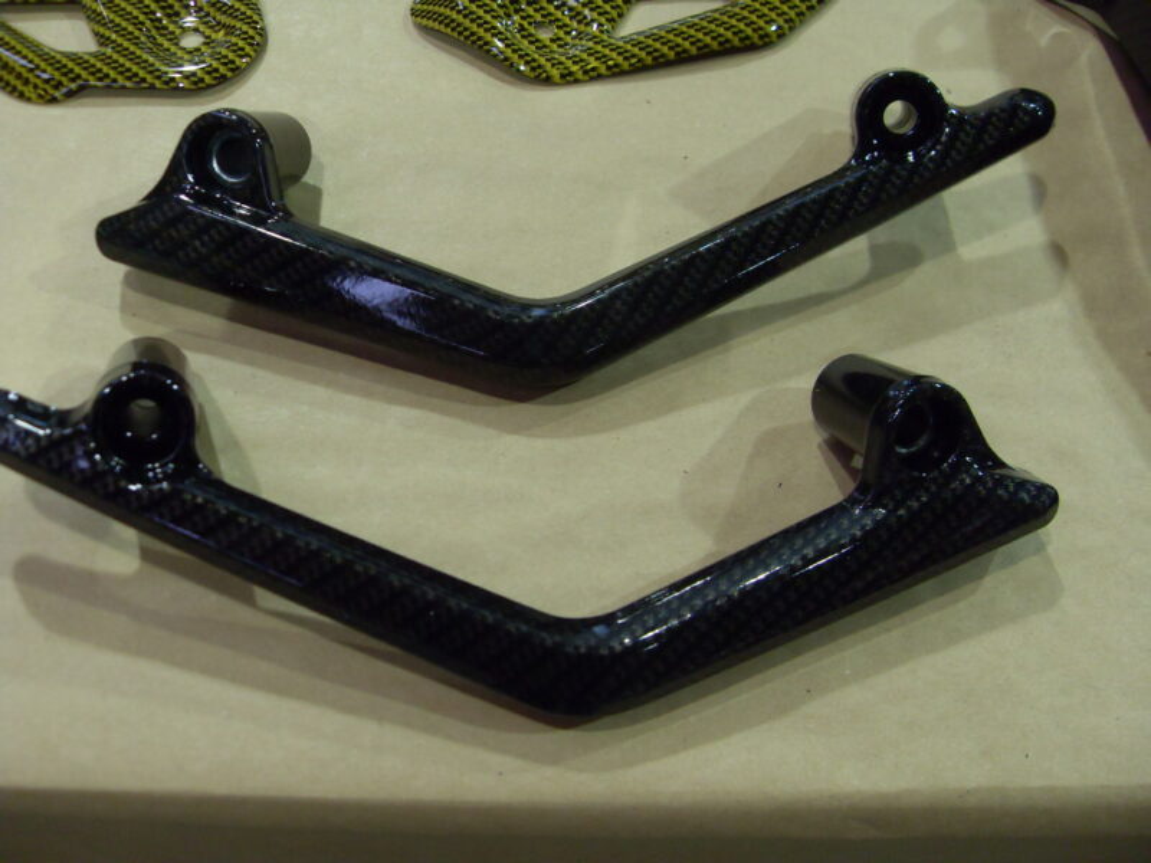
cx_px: 576
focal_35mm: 35
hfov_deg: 52.6
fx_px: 1164
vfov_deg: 40.7
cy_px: 432
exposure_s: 1/30
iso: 200
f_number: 2.8
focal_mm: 6.3
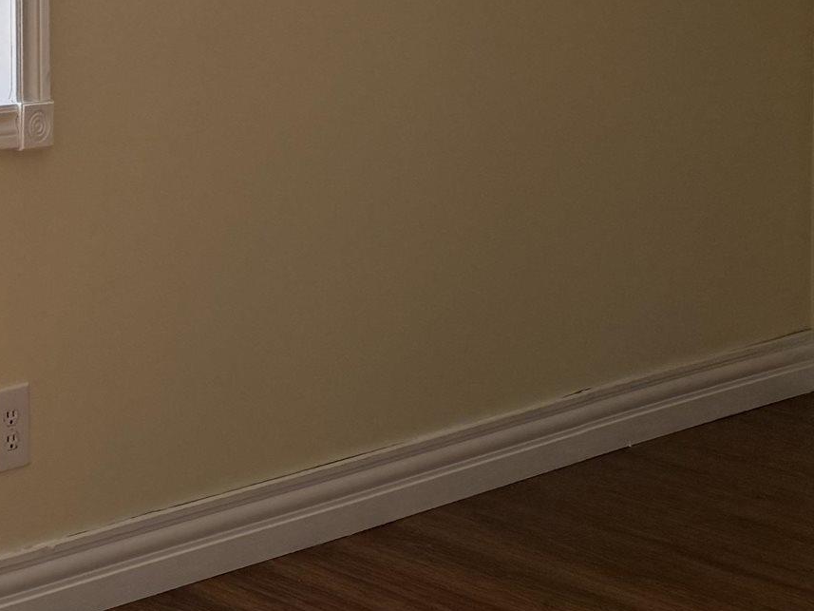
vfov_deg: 16.4
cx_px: -554
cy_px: -154
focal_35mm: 86
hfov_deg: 18.8
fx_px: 2023
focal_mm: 6.76
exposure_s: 1/757
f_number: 1.78
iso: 100
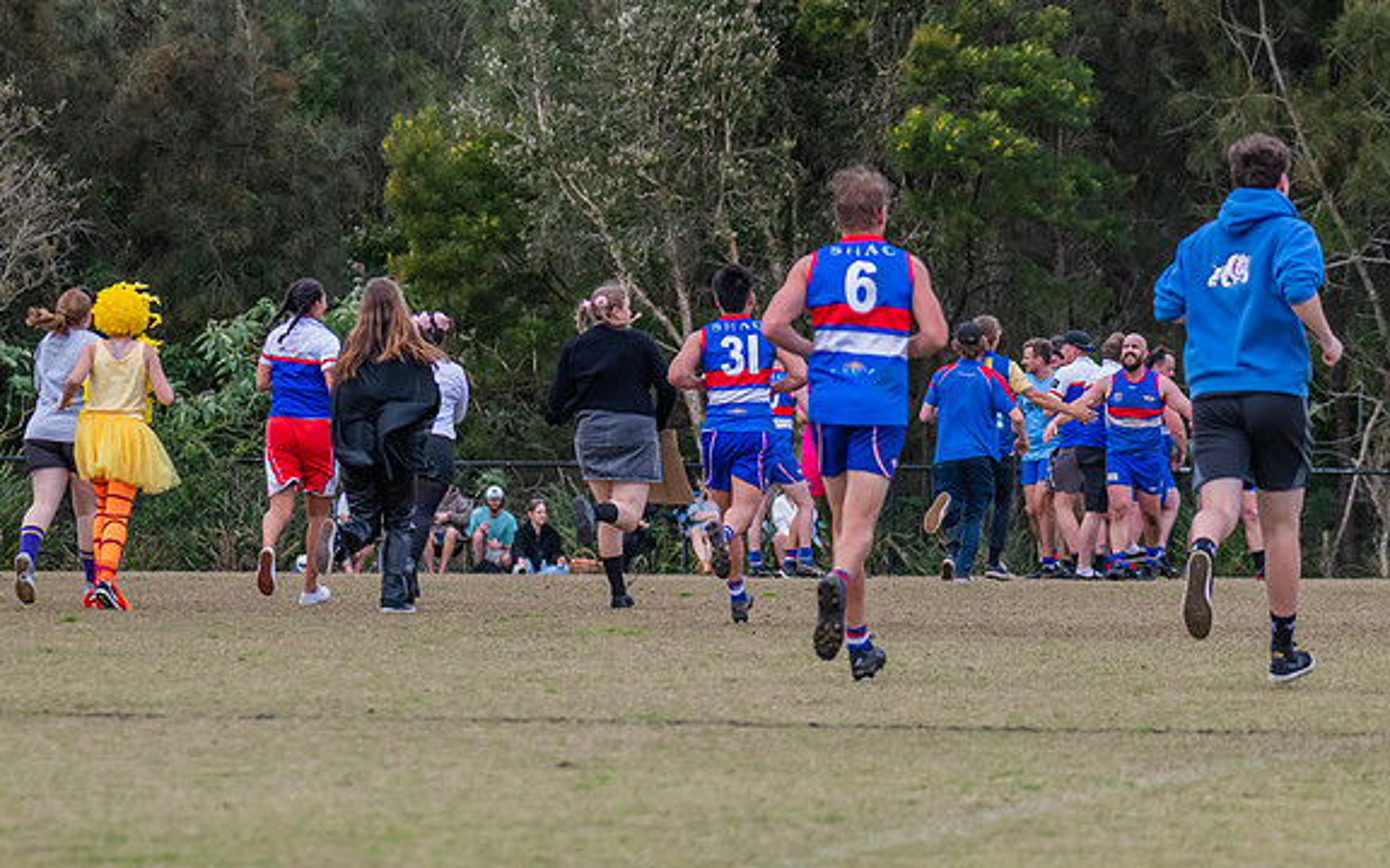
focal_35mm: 294
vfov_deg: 4.5
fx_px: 11137
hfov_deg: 7.1
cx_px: 989
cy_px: 461
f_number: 5.6
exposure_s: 1/2000
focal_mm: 170
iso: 800
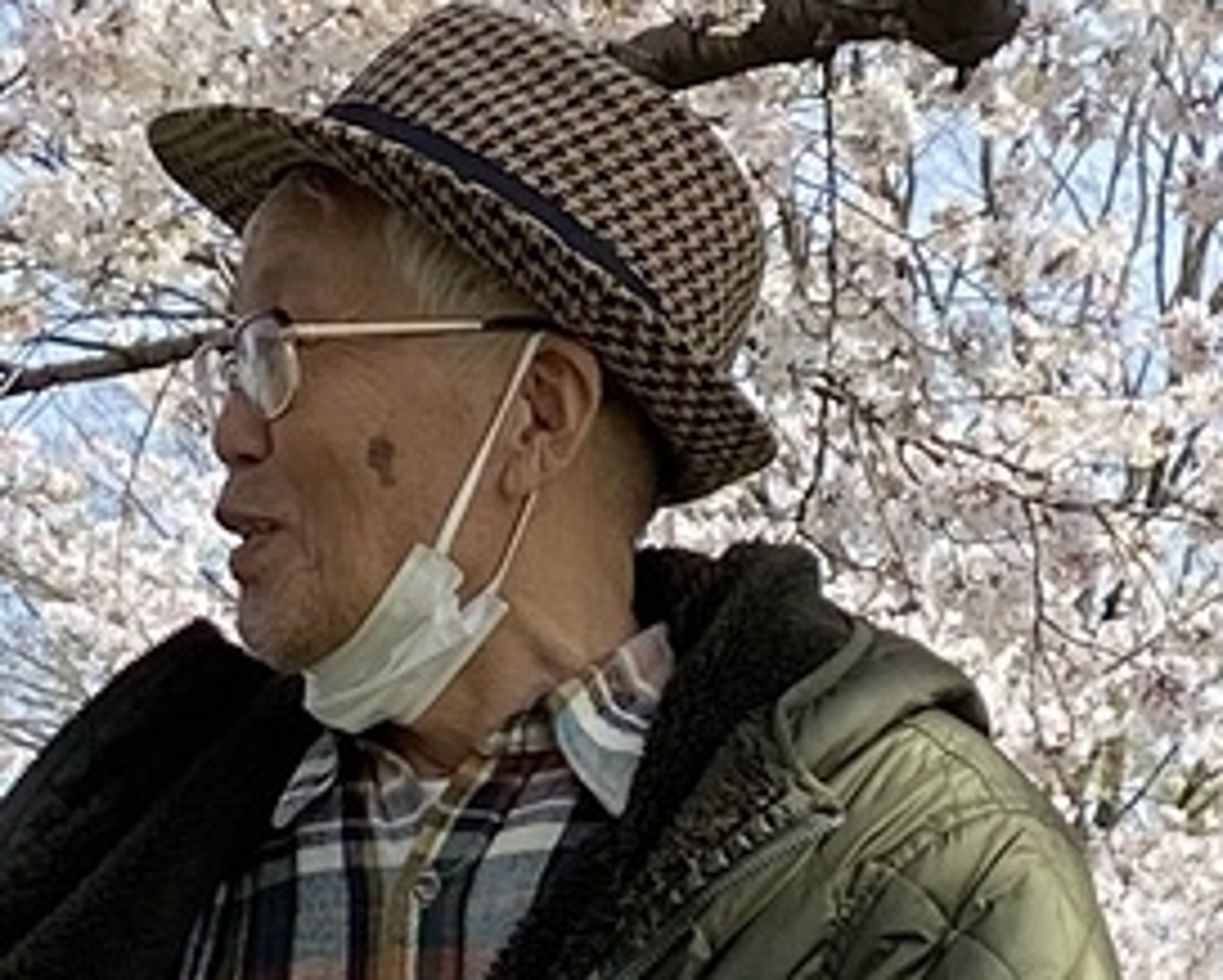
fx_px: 6810
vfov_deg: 8.2
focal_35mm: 188
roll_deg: -0.6
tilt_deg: +17.5
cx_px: 445
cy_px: 261
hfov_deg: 10.3
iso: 32
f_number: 1.8
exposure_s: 1/805
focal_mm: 4.25
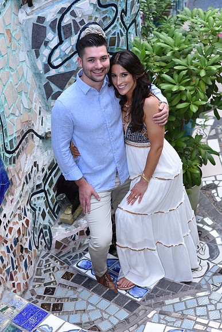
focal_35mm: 85
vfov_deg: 23.9
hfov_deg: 16.1
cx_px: 111
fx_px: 786
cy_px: 166
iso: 200
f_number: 4
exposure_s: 1/200
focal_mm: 85
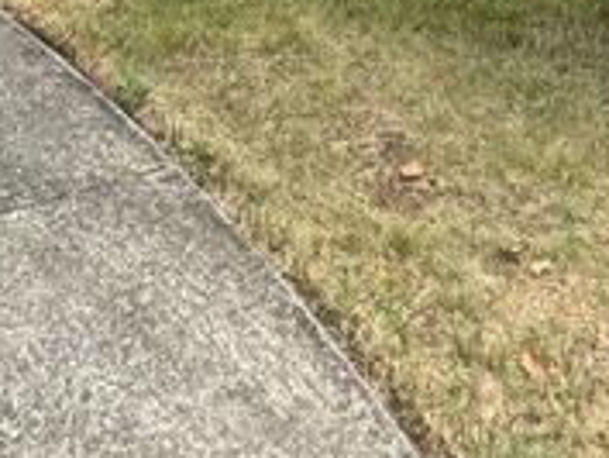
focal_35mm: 81
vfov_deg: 13.0
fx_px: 1426
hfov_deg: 23.7
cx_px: 100
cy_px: -685
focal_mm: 2.22
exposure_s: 1/388
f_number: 2.2
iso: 40
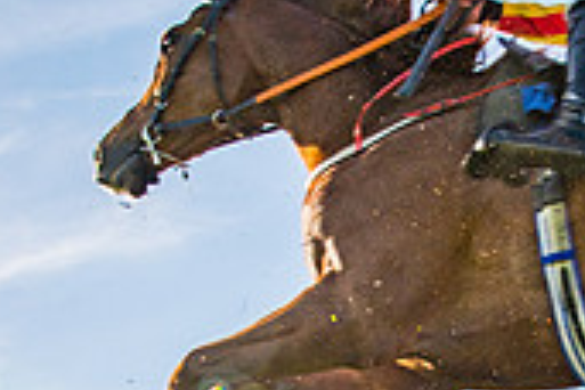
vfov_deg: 15.2
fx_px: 1414
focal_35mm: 87
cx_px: 437
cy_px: 446
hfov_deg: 23.2
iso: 500
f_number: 8
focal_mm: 24
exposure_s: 1/1000
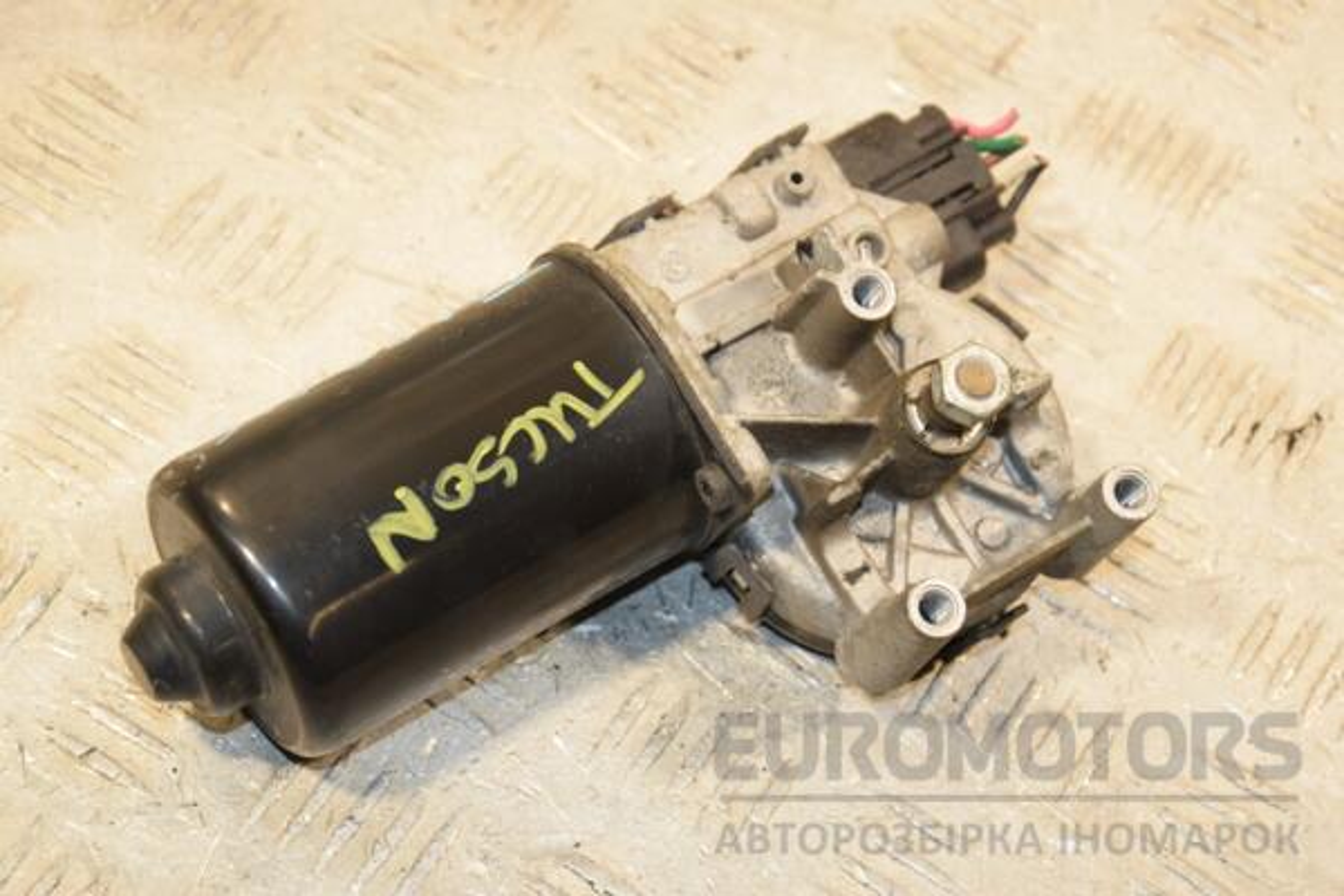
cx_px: 672
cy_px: 448
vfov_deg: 14.7
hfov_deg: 21.9
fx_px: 3472
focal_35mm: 93
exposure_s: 1/200
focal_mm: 62
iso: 800
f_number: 6.3
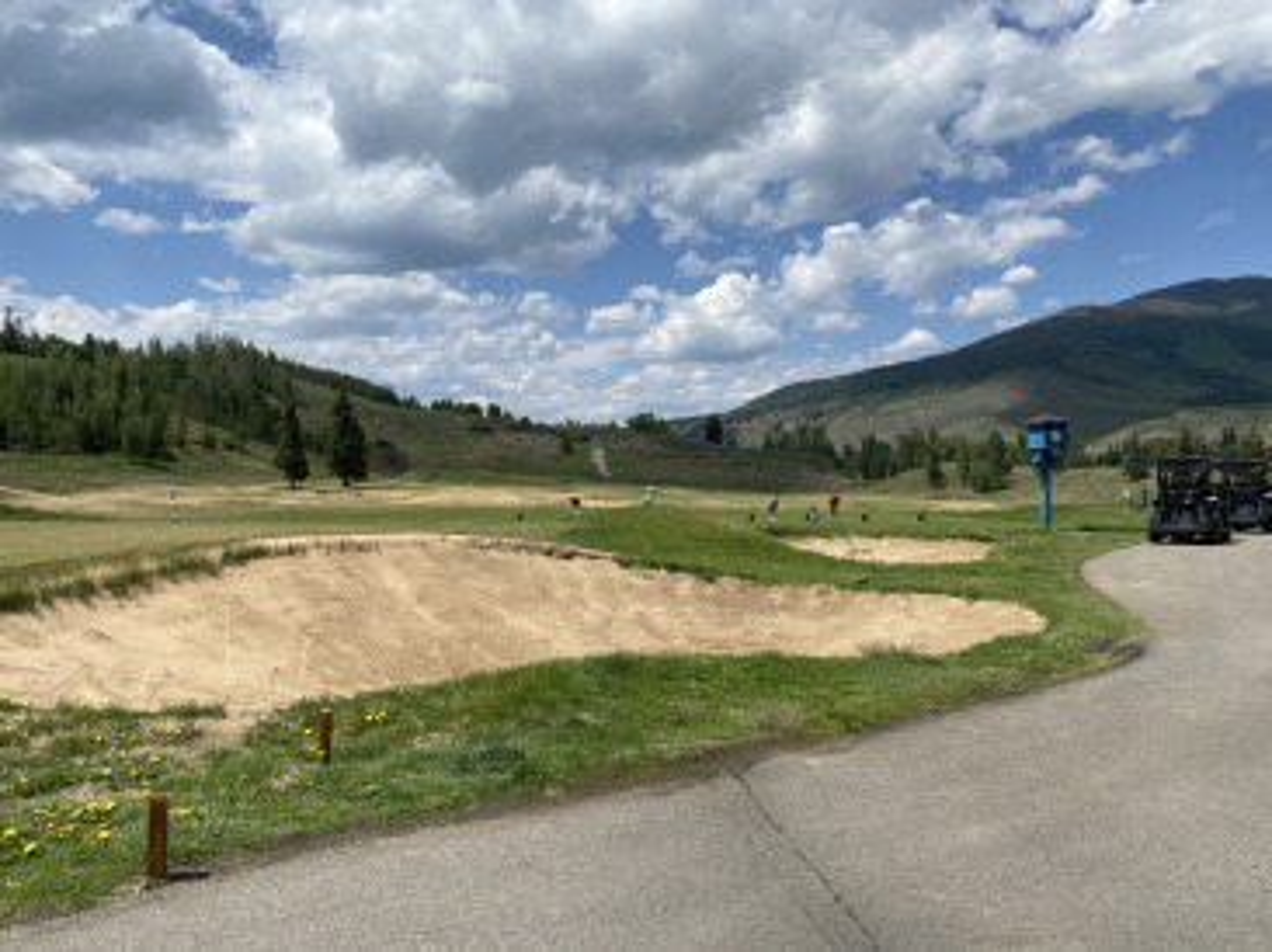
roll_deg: +0.3
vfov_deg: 53.0
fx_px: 955
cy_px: 476
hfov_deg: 67.3
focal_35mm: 26
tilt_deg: -1.6
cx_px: 636
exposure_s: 1/5025
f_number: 1.8
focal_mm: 4.25
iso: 32
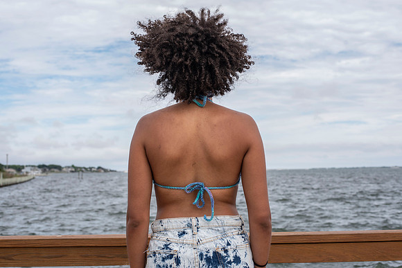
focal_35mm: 50
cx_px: 201
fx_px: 558
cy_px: 134
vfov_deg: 27.0
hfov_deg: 39.6
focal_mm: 50
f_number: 7.1
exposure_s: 1/200
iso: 64
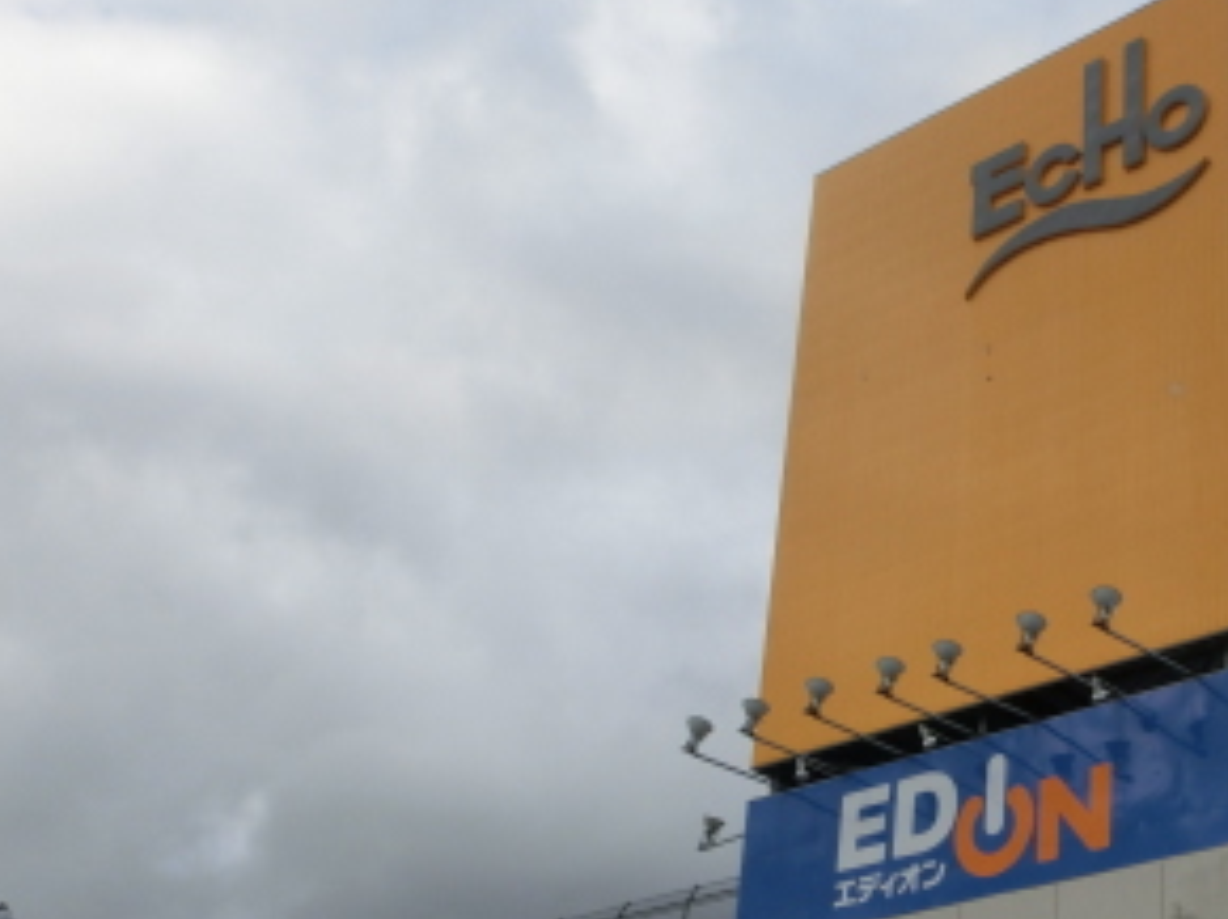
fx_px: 1879
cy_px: 652
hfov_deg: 34.6
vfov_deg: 27.2
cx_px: 1059
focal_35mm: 53
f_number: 3
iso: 80
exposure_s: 1/1000
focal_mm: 4.24
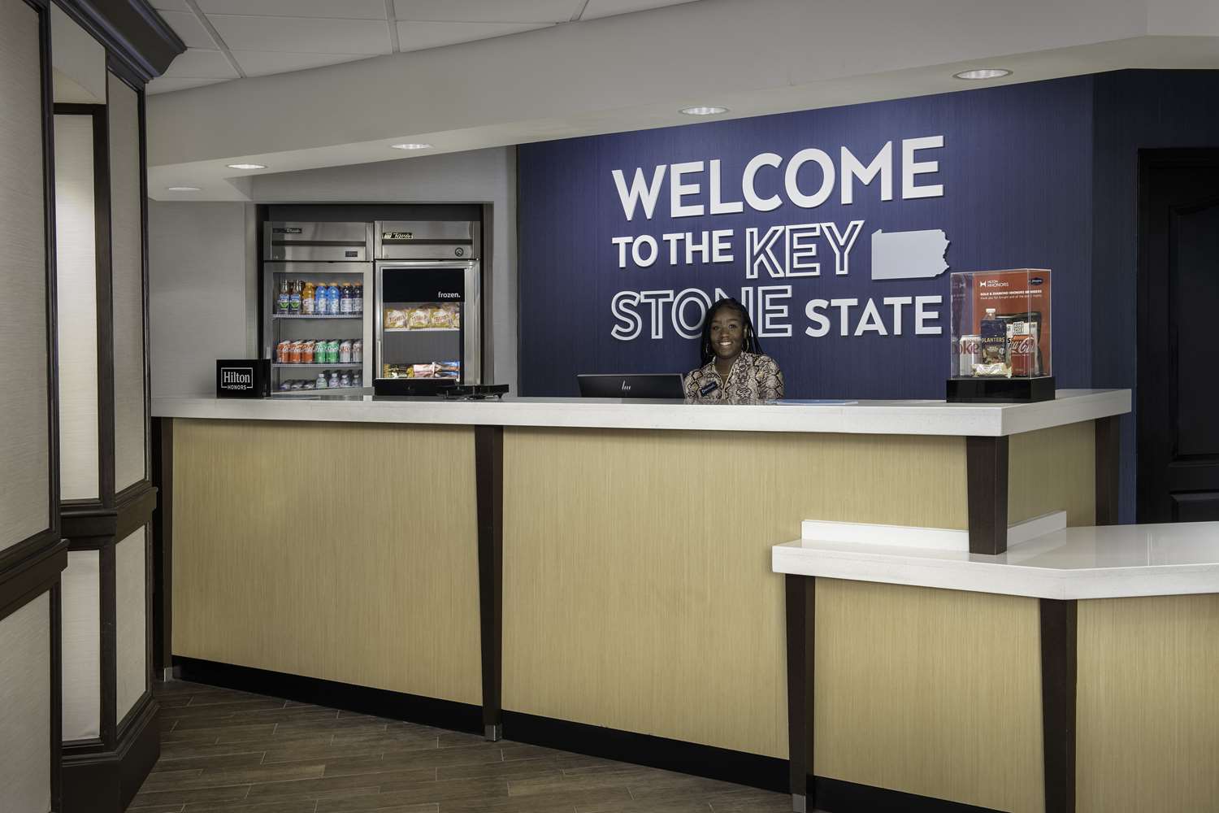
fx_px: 1422
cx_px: 610
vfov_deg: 31.9
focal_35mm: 42
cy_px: 406
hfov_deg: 46.4
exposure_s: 1/200
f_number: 11
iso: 400
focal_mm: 42
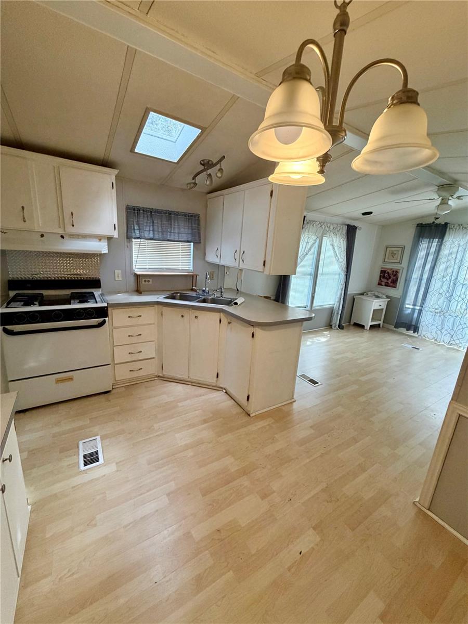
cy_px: 312
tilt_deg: -15.2
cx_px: 234
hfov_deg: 85.7
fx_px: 252
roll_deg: -3.5
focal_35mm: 14
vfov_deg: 102.1
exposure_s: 1/60
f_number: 2.2
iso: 200
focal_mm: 2.22
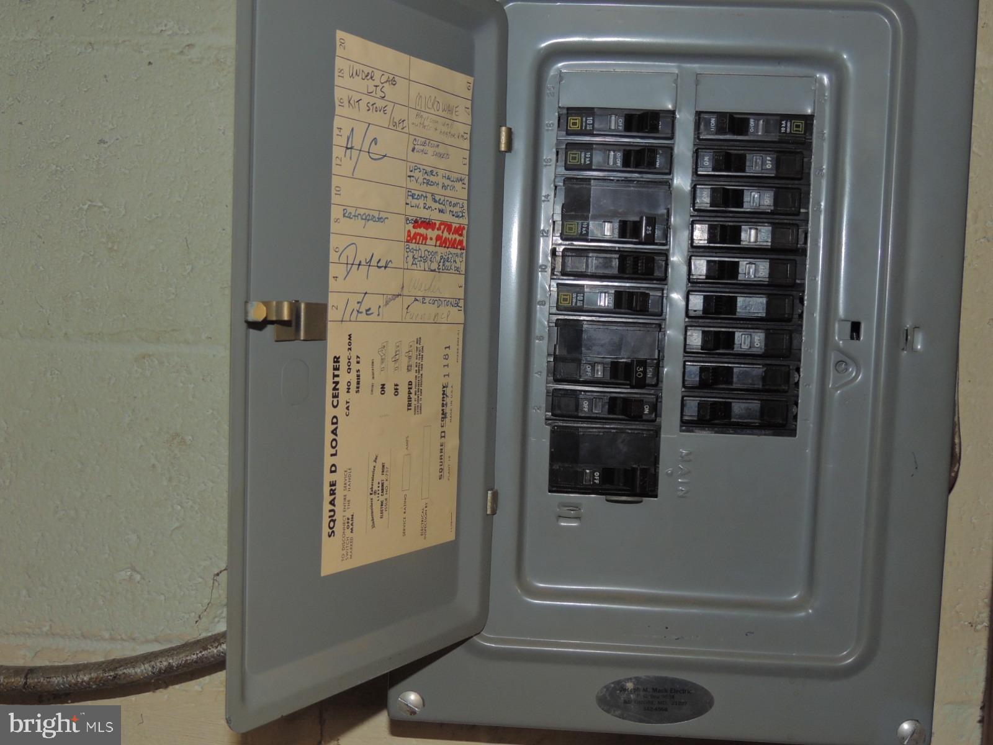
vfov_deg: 36.0
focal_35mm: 40
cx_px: 496
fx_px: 1147
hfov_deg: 46.8
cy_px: 372
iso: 200
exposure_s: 1/30
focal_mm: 7.1
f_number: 3.3
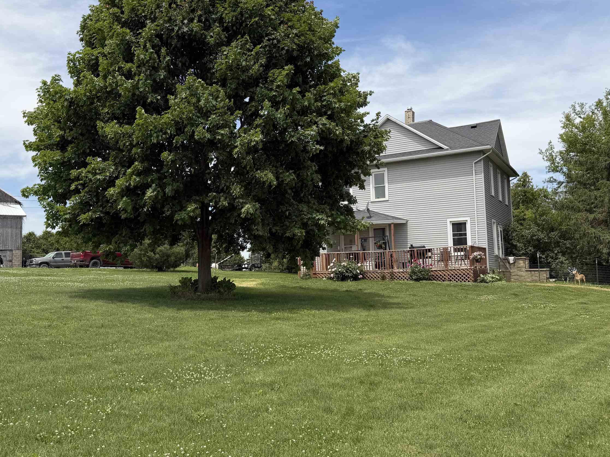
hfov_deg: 55.1
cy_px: 235
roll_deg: +1.8
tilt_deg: +5.1
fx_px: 582
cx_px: 258
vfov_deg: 42.9
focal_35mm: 33
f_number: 1.78
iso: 80
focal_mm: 6.76
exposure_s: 1/3759
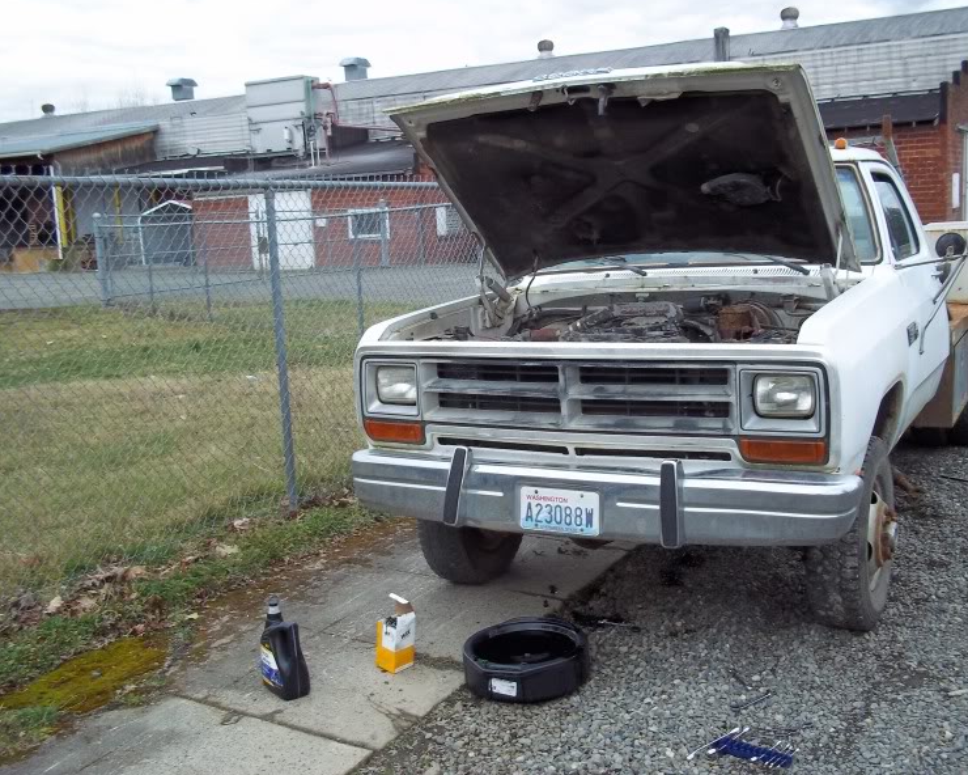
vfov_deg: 39.2
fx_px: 1089
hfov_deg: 47.9
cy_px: 386
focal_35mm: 38
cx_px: 500
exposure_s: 1/100
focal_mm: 6.5
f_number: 3.1
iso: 80
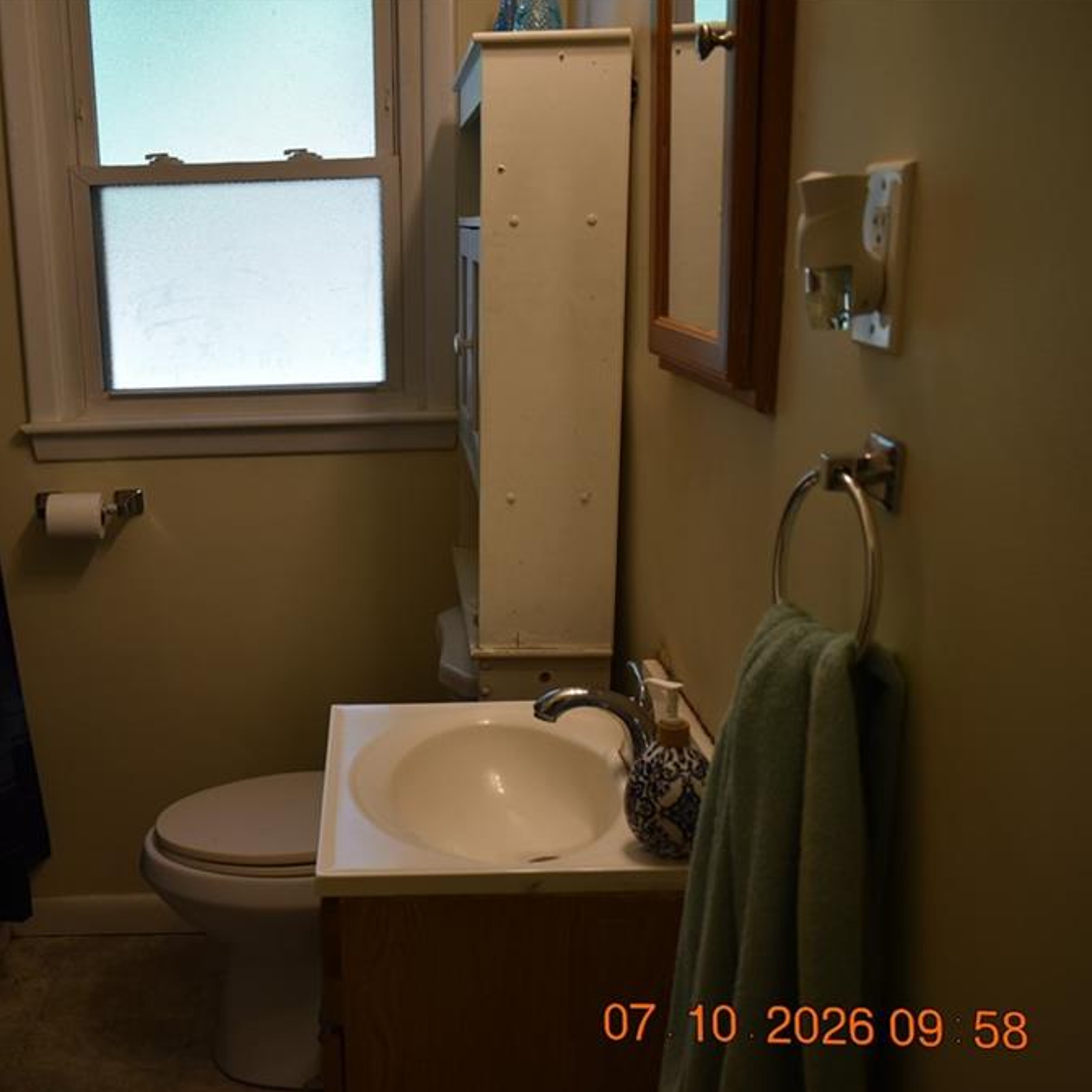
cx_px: 337
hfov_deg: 46.2
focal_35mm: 35
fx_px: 1249
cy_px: 548
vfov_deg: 47.2
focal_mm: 18
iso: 100
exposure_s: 1/50
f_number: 3.5
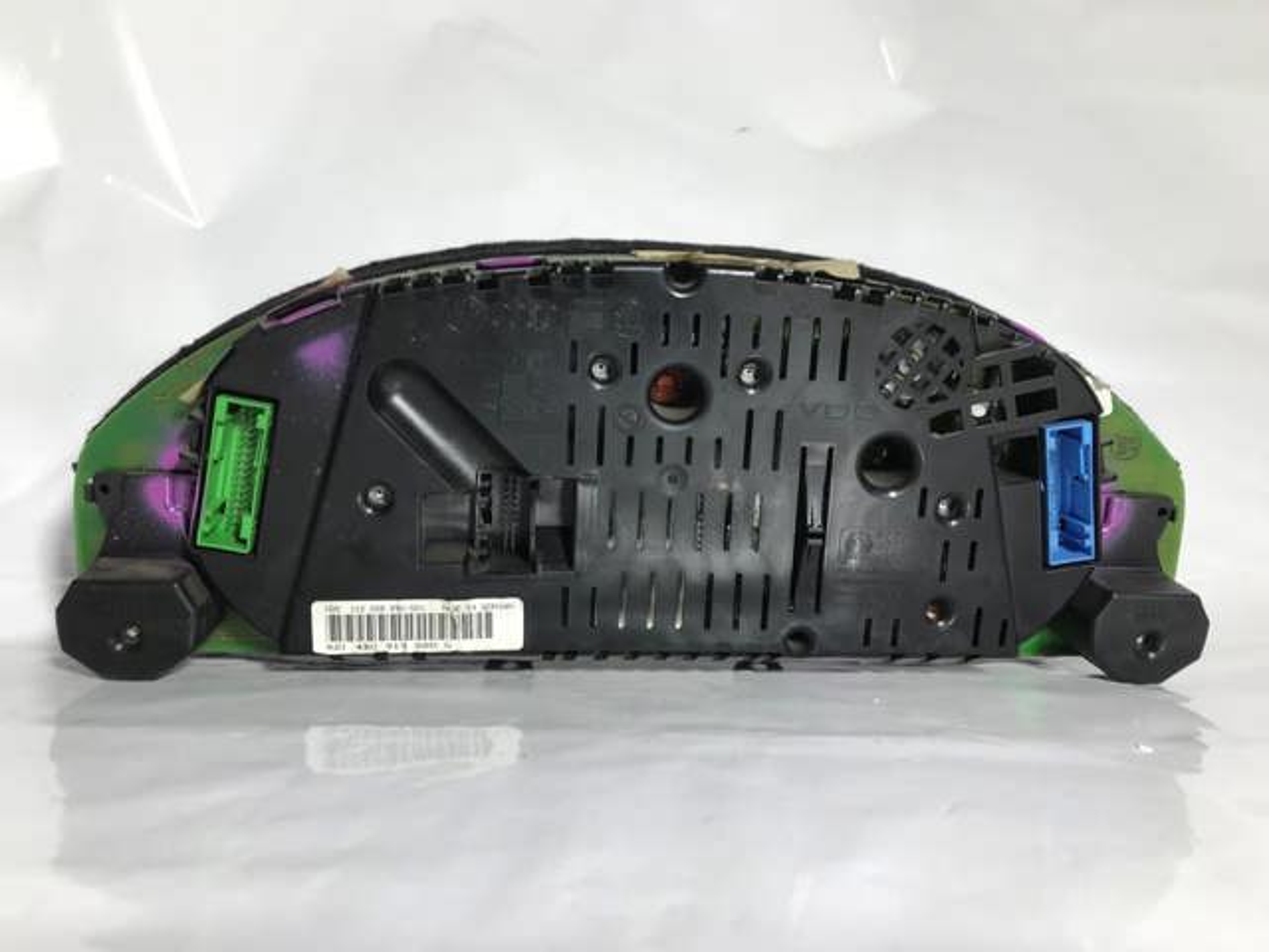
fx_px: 1026
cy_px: 476
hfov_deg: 63.4
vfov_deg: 49.7
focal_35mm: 28
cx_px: 634
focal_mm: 3.99
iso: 25
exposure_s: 1/108
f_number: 1.8
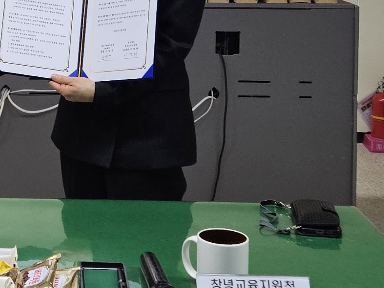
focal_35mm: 79
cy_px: 27
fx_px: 876
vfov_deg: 18.4
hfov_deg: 24.2
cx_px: 63
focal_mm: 5.4
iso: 160
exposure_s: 1/208
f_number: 1.8
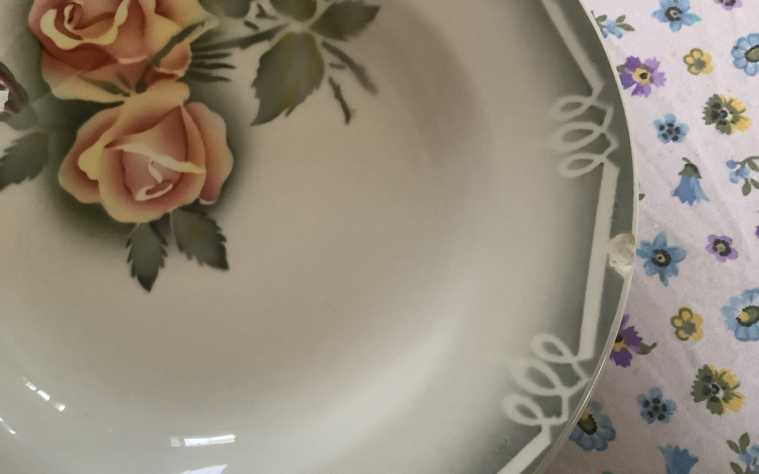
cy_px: 235
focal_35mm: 33
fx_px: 683
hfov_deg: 58.1
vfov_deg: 38.3
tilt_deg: -76.1
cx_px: 378
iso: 400
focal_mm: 3.3
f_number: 2.4
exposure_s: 1/30
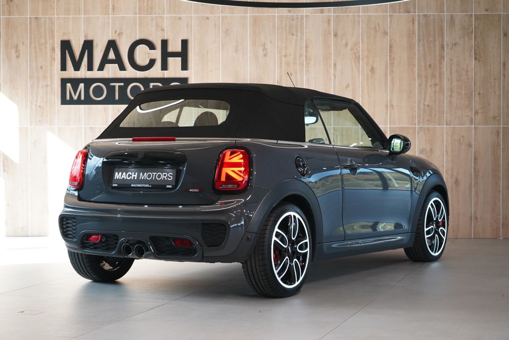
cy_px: 170
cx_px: 254
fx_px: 990
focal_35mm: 70
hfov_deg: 28.8
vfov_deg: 19.5
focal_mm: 70
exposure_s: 1/160
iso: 3200
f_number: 5.6
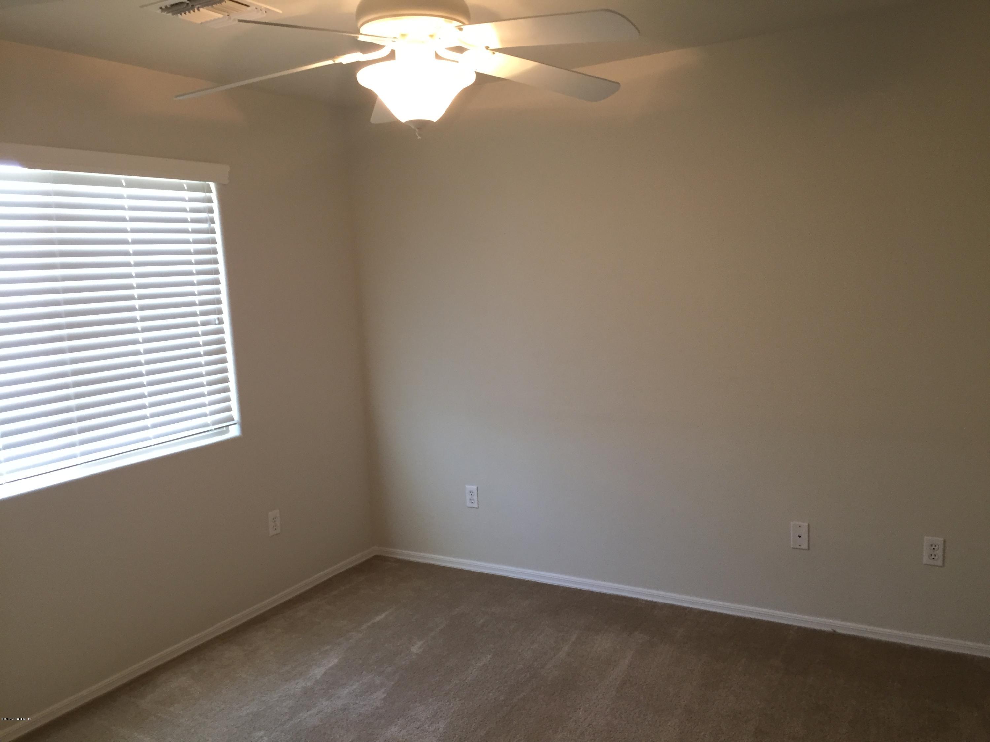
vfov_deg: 48.2
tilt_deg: -7.0
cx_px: 495
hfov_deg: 61.7
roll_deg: +2.3
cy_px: 371
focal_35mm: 29
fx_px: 829
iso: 100
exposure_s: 1/30
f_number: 2.2
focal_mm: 4.15
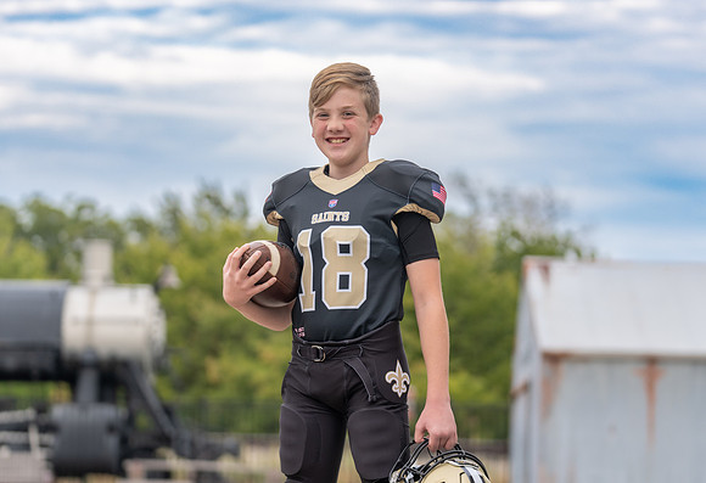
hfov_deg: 17.1
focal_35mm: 119
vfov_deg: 11.8
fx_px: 2343
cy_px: 257
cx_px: 380
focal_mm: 95
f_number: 2.8
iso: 100
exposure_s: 1/400
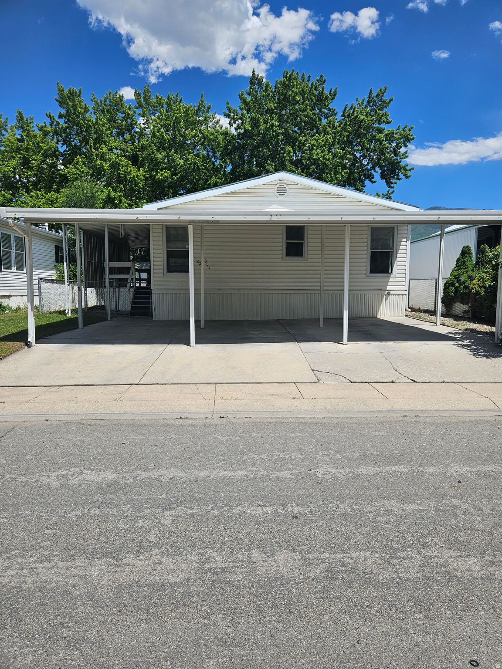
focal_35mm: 23
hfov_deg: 58.9
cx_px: 251
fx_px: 445
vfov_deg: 73.9
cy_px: 334
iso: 25
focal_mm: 5.4
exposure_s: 1/2929
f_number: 1.8
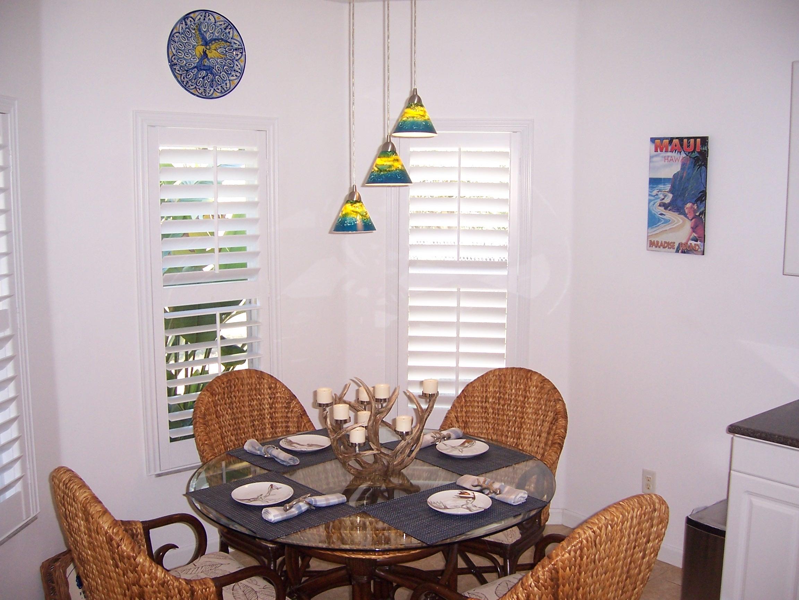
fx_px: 831
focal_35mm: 36
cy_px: 300
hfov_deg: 51.4
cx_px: 400
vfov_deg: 39.7
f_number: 3
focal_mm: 6
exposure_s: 1/60
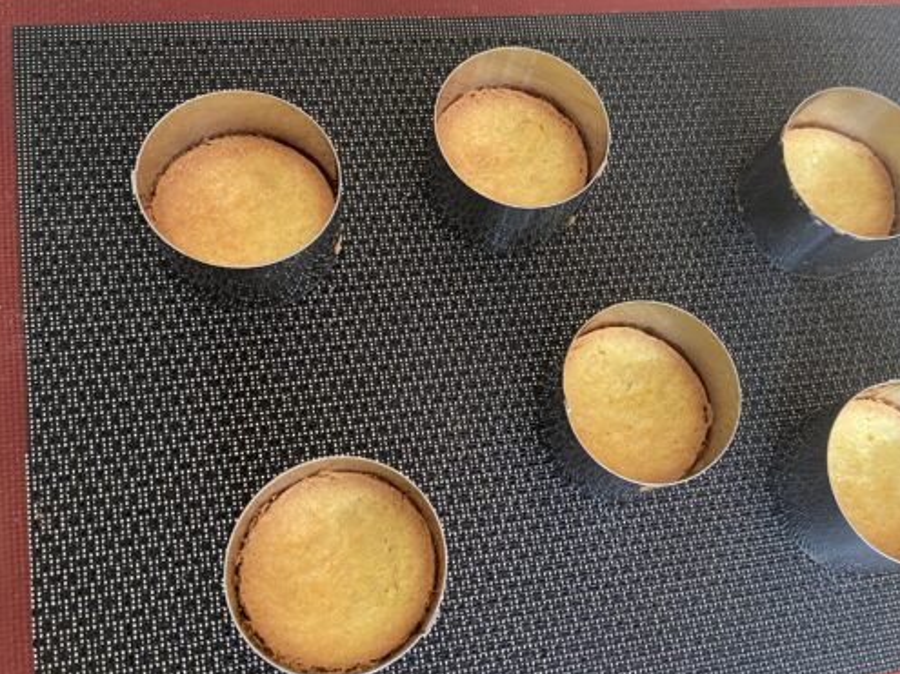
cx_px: 532
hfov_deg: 52.3
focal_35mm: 35
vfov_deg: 40.7
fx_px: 910
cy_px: 349
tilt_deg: -70.4
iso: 200
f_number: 1.8
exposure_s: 1/60
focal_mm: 4.25
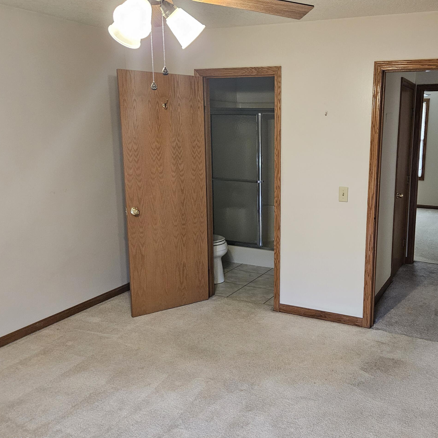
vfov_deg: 51.1
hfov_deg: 49.8
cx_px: 305
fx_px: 458
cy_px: 209
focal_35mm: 32
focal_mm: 5.4
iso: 1000
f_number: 1.8
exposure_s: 1/120
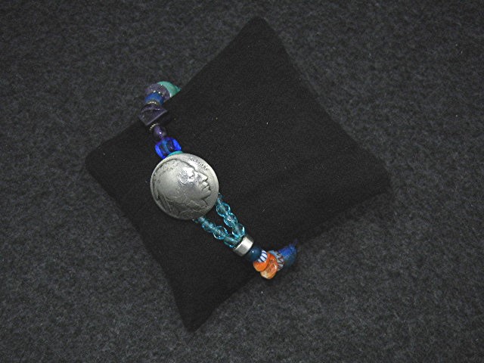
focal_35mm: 52
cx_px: 242
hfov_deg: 36.8
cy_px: 182
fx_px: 727
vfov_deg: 28.0
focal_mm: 9.3
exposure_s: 1/30
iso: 800
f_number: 7.8
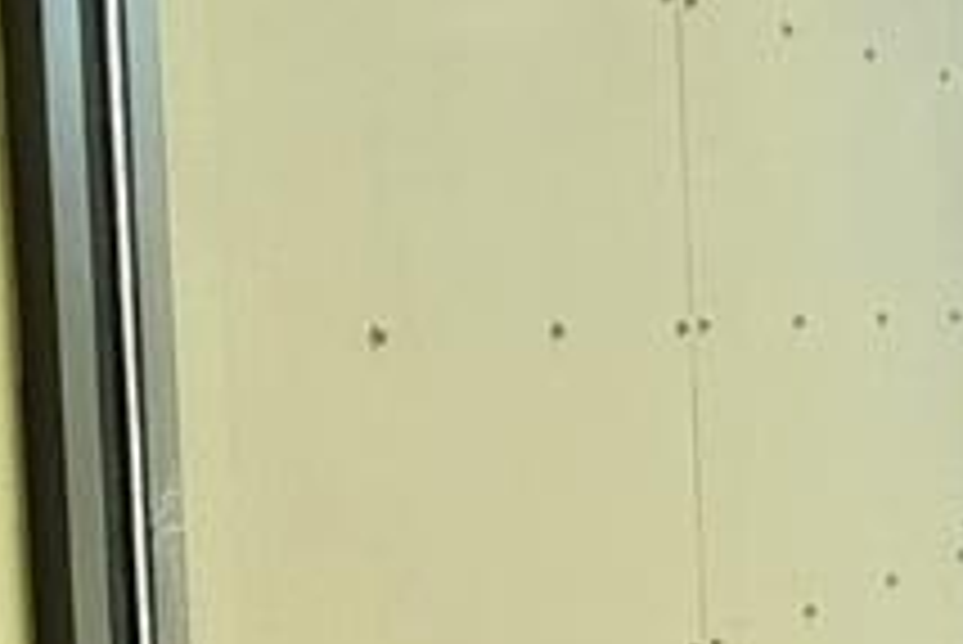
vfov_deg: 13.4
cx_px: 2367
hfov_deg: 13.7
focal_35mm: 102
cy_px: 435
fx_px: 2730
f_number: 2.2
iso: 64
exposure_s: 1/323
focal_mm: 2.22
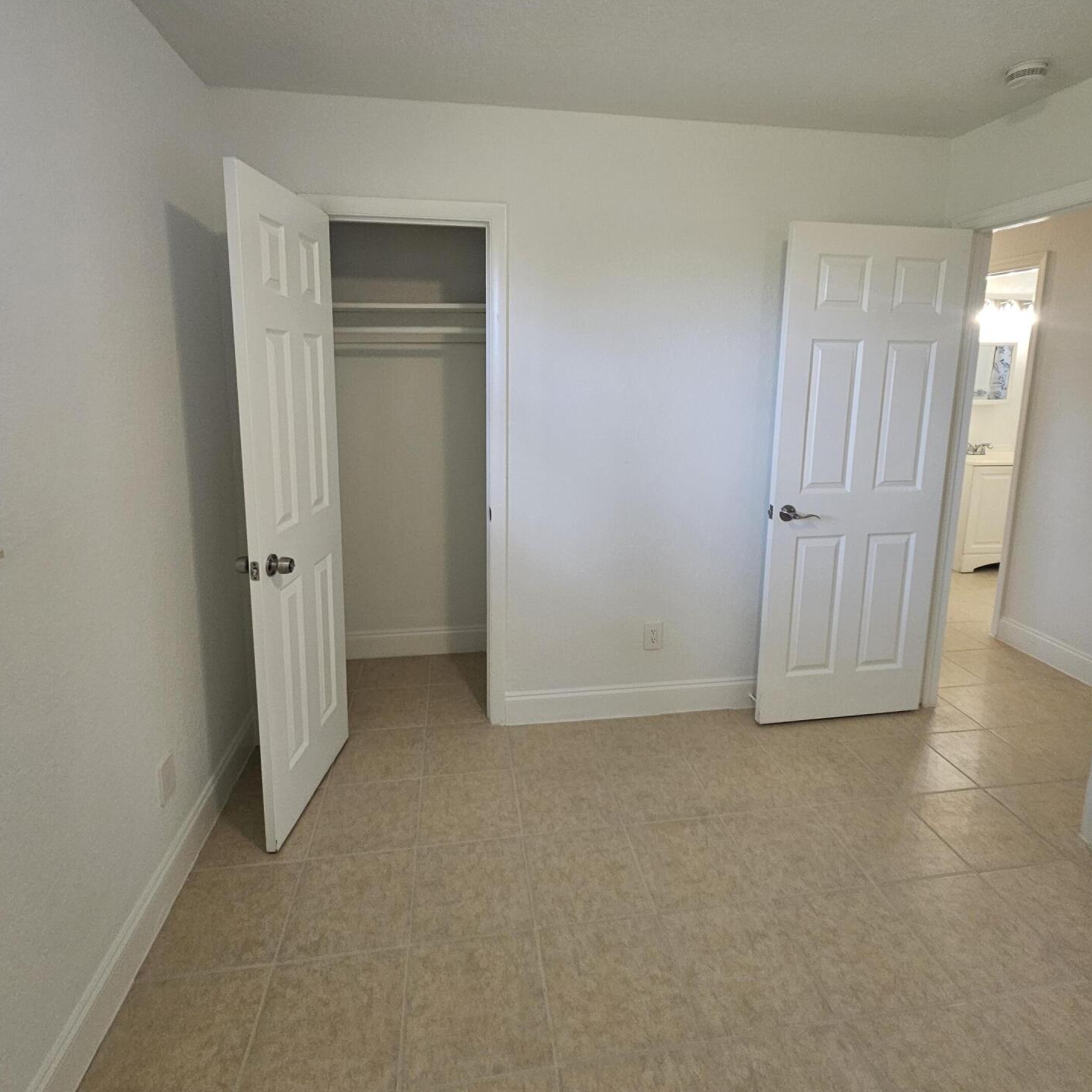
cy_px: 452
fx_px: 571
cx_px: 551
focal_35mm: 16
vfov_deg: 86.6
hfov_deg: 87.4
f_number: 2.2
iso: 125
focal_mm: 2.2
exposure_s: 1/60
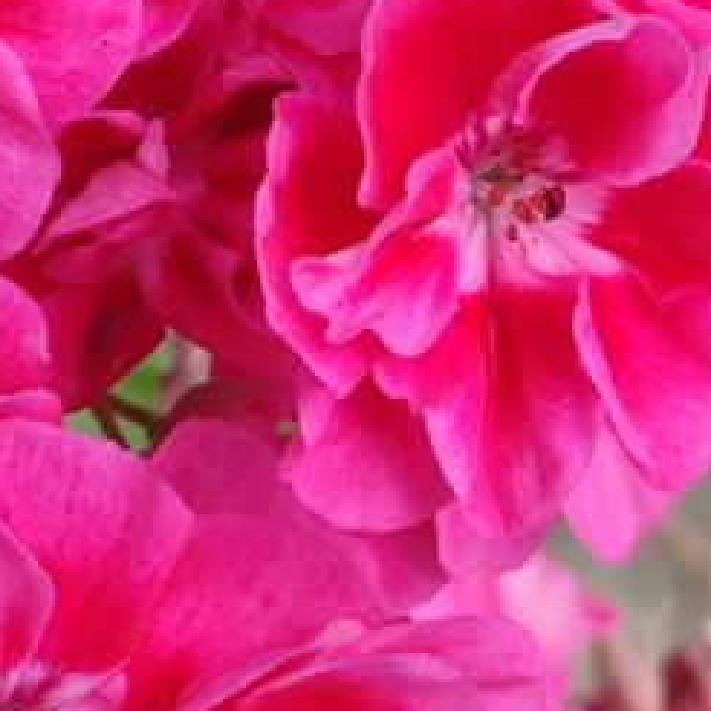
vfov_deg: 7.9
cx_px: 269
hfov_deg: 7.9
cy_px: 6
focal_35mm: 221
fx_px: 5136
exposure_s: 1/188
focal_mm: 6.72
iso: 50
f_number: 1.69
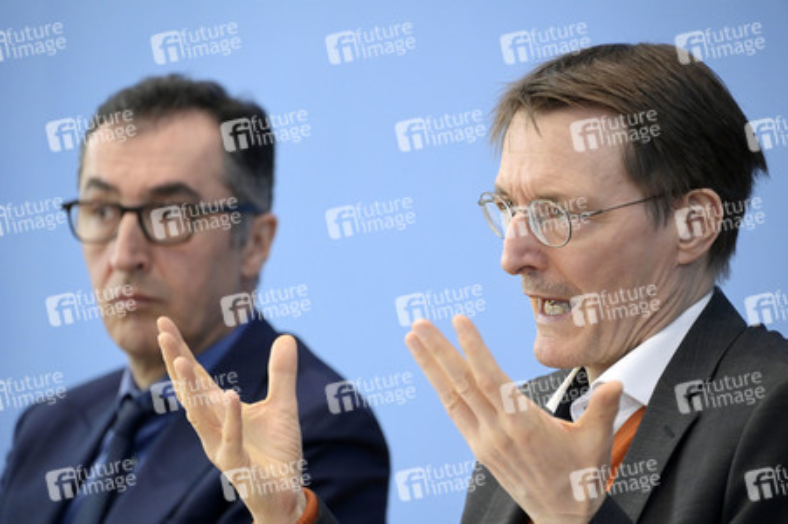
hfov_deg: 6.9
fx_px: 6562
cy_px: 262
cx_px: 394
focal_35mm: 300
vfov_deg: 4.6
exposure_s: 1/800
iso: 3200
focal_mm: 300
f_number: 5.6
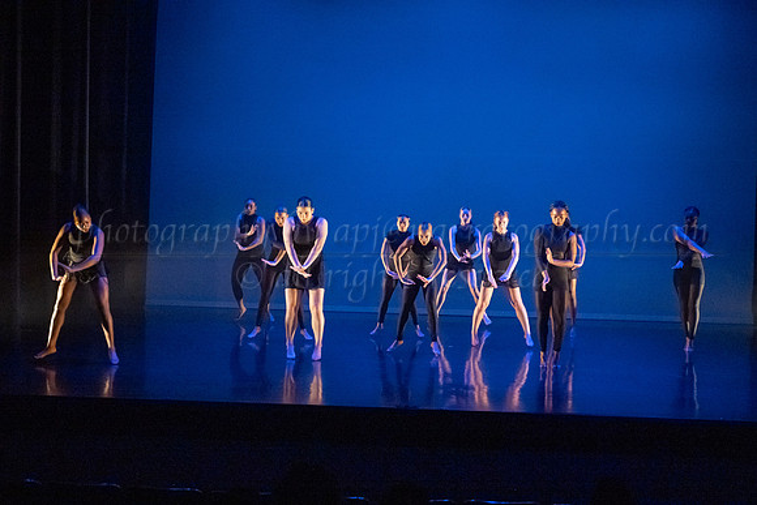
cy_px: 274
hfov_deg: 32.4
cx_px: 411
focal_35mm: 62
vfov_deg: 21.9
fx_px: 1303
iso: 4000
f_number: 3.2
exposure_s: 1/320
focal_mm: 57
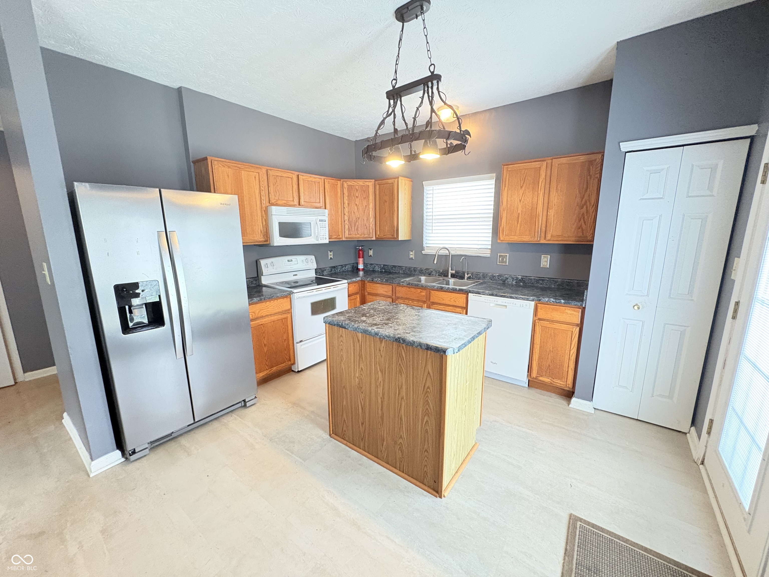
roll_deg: +1.6
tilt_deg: -10.3
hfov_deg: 102.1
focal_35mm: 14
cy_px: 288
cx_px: 384
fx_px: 311
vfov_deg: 85.7
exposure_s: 1/60
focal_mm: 2.22
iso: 640
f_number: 2.2
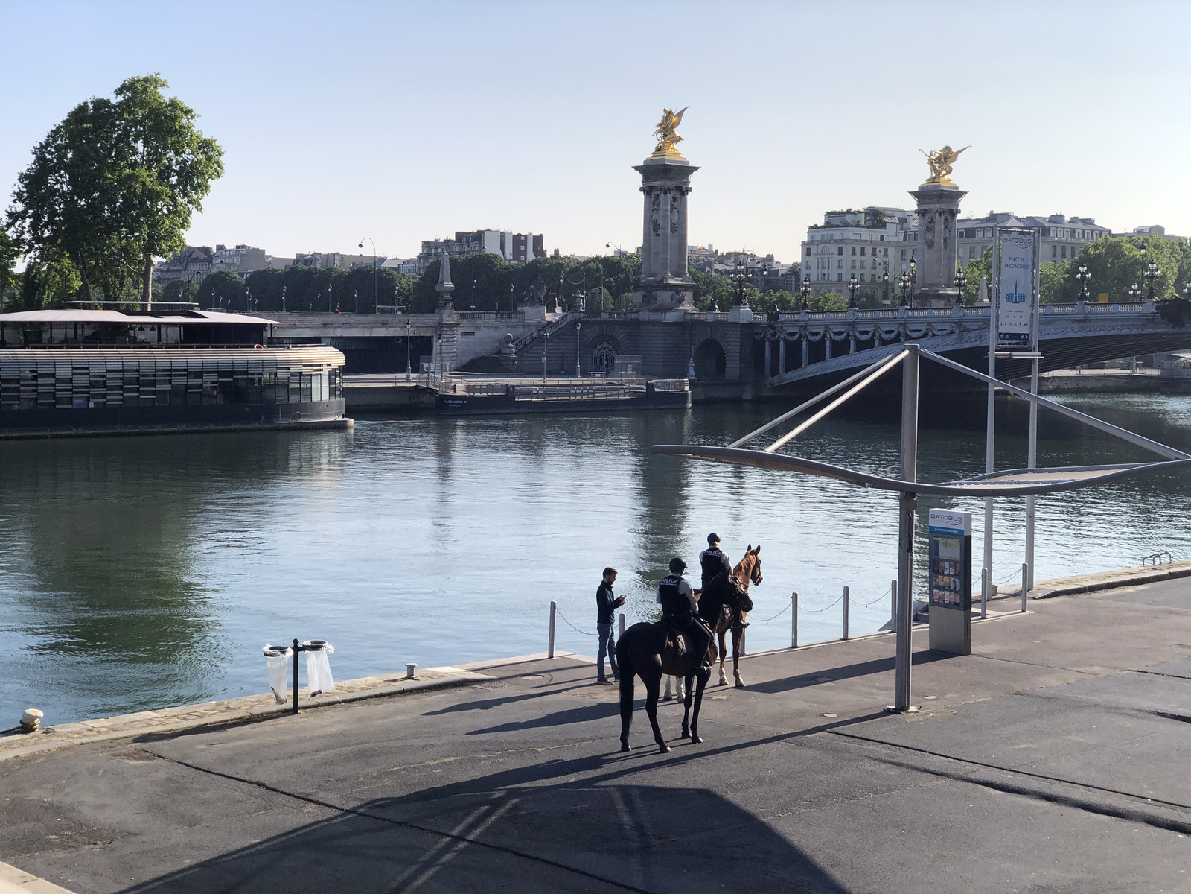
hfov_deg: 36.8
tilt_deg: -3.4
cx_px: 596
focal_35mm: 52
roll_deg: -0.4
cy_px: 447
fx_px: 1789
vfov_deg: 28.0
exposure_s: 1/1473
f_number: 2.4
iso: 16
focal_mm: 6
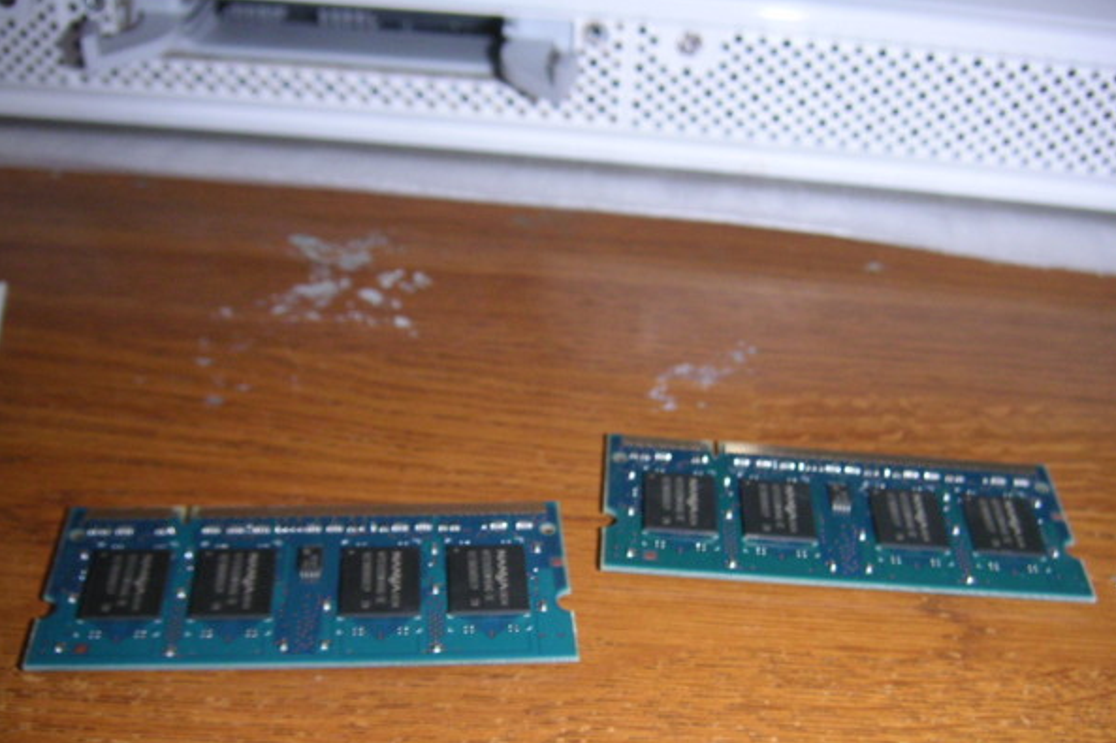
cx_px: 561
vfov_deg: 33.4
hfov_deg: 48.5
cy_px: 401
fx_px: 1240
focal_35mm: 40
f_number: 6.7
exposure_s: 1/45
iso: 160
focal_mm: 6
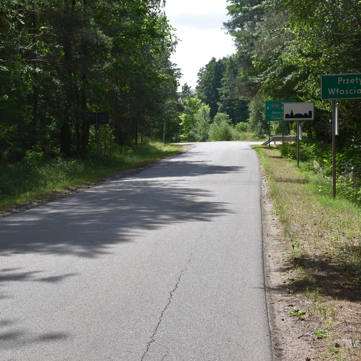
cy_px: 180
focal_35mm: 68
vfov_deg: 25.5
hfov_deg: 25.5
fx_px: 798
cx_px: 169
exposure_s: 1/500
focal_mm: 35
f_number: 8
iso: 360
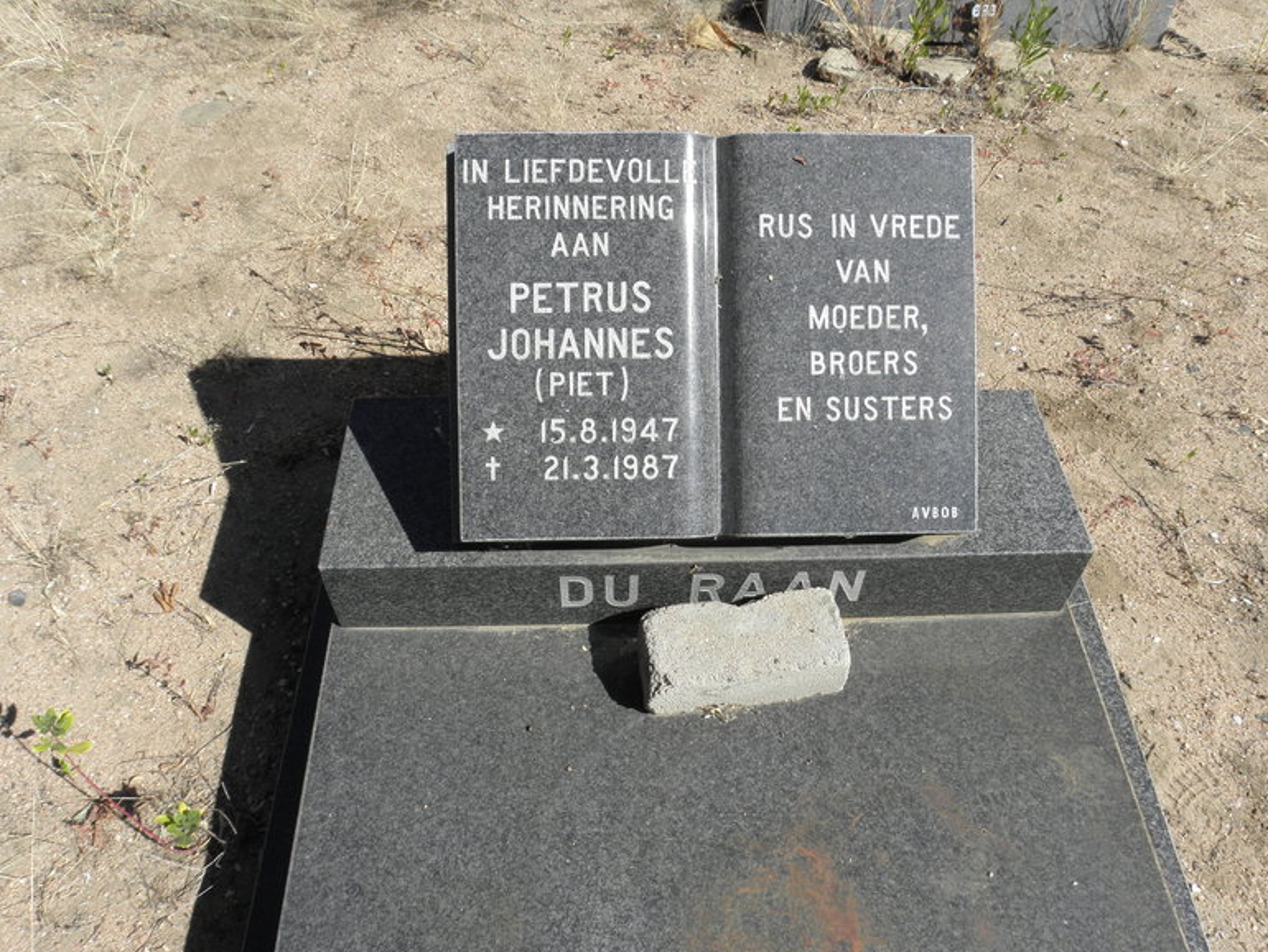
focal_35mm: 27
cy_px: 469
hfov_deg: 65.3
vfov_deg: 51.4
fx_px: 989
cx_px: 632
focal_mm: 4.6
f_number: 5.6
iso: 64
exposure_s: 1/250
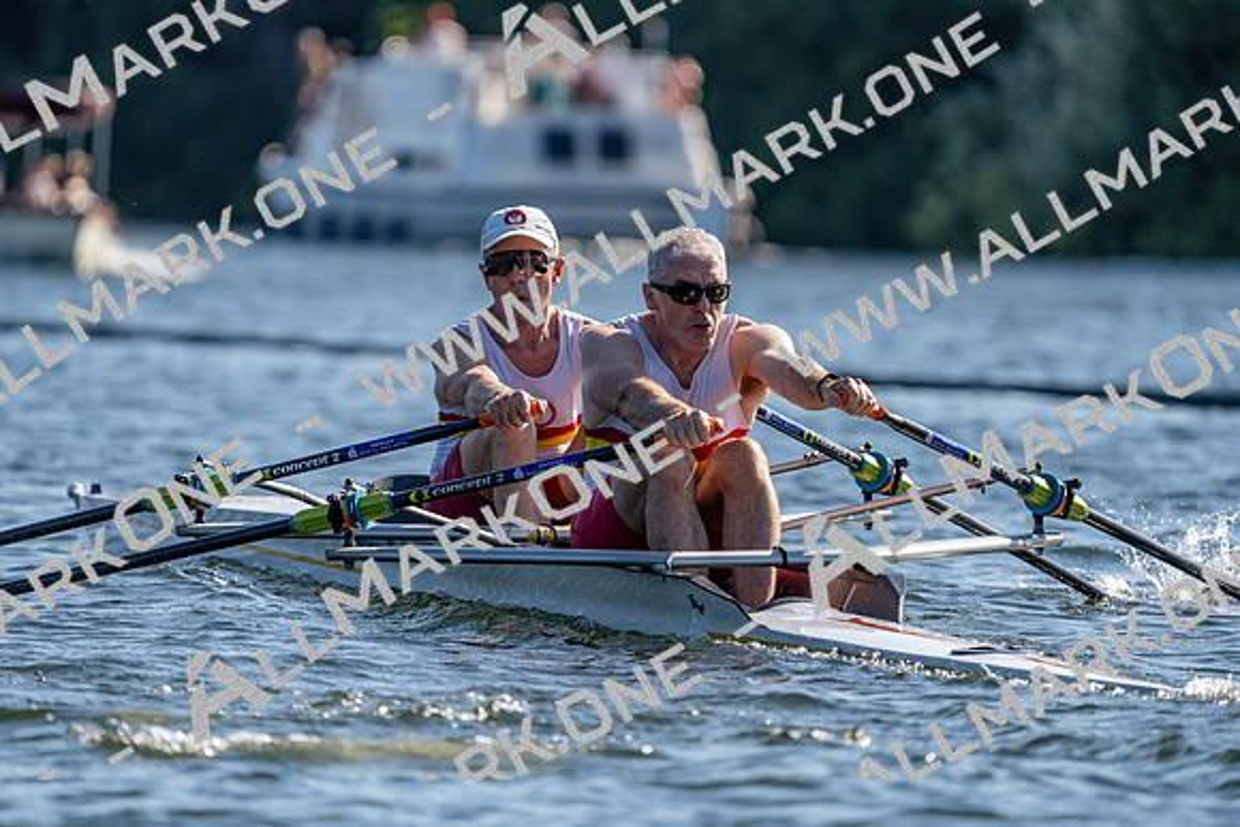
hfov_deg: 4.3
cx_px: 620
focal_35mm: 485
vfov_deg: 2.8
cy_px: 414
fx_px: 16709
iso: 250
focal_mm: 485
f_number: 6.3
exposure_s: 1/1600
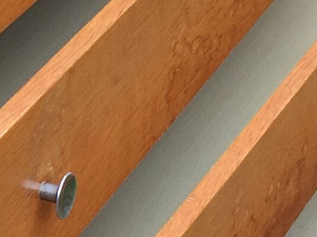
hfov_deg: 10.8
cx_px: -169
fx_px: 1611
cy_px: 125
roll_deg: -0.8
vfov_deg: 8.4
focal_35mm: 176
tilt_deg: -29.2
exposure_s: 1/162
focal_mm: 4.15
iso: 32
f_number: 2.2
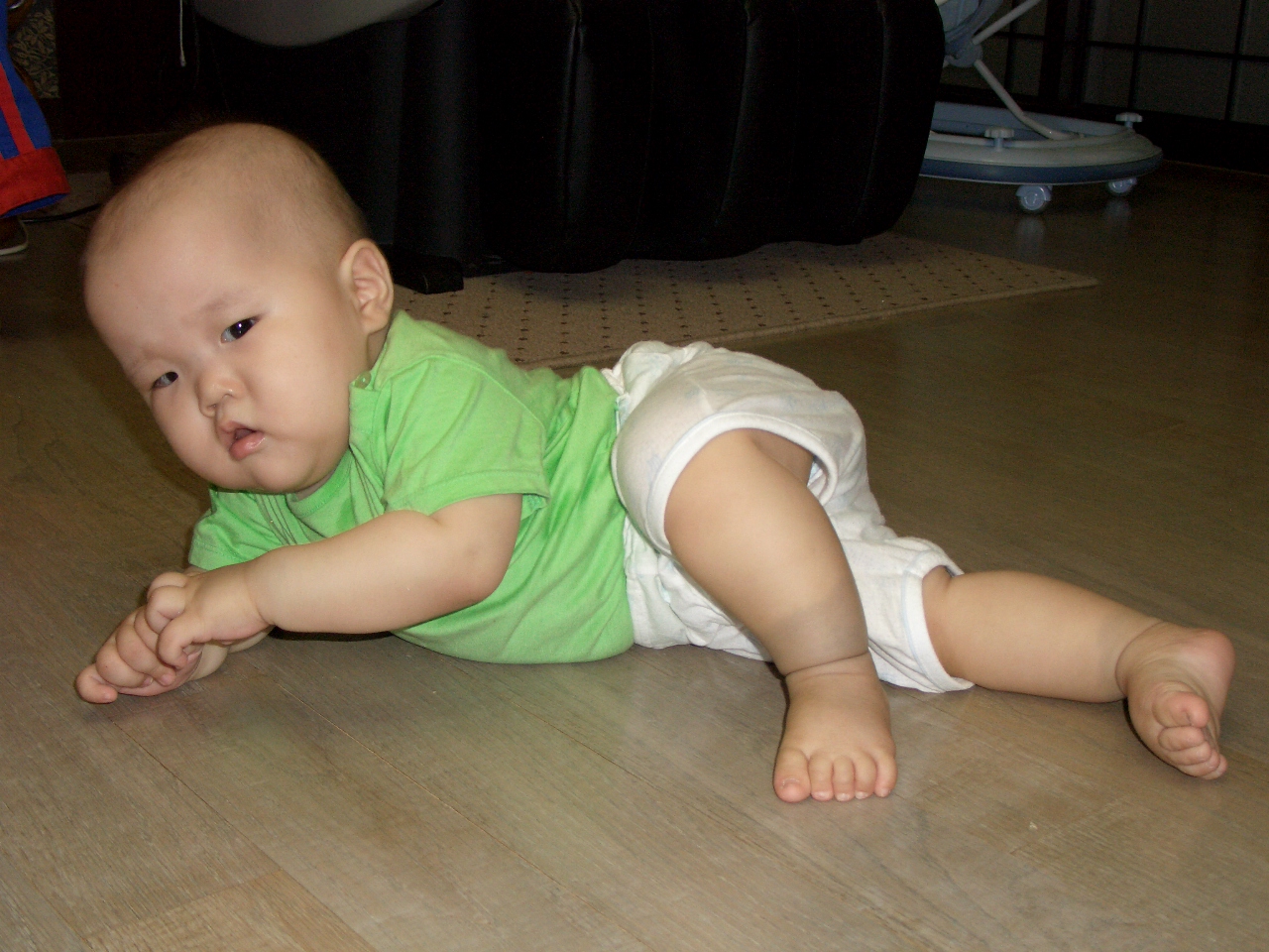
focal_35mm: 43
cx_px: 634
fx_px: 1576
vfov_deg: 33.6
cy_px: 476
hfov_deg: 43.9
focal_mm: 9.2
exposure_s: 1/60
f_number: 3
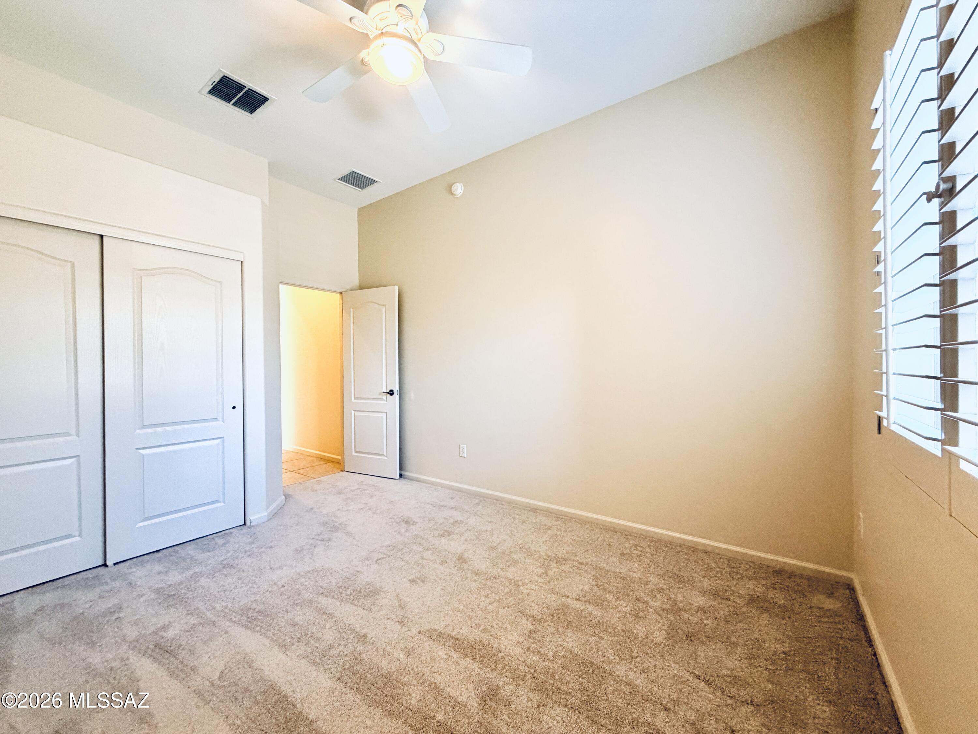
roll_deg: +0.3
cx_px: 489
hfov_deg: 102.1
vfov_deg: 85.7
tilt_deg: +0.0
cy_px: 367
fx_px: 396
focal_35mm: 14
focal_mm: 2.22
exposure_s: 1/60
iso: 320
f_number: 2.2
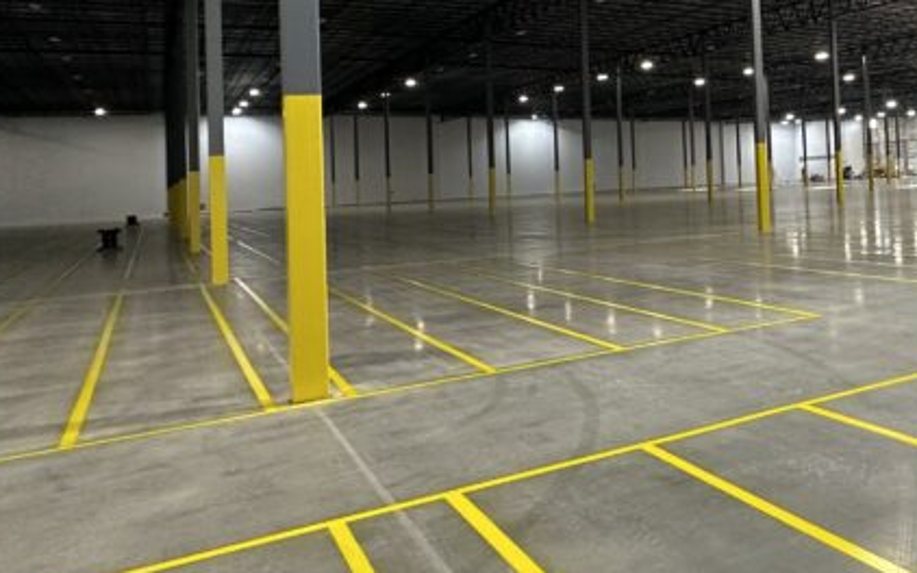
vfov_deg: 34.6
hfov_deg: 46.8
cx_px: 878
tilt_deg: +2.3
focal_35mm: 36
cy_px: 139
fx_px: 900
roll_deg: +2.4
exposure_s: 1/60
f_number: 2.2
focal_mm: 2.22
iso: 200
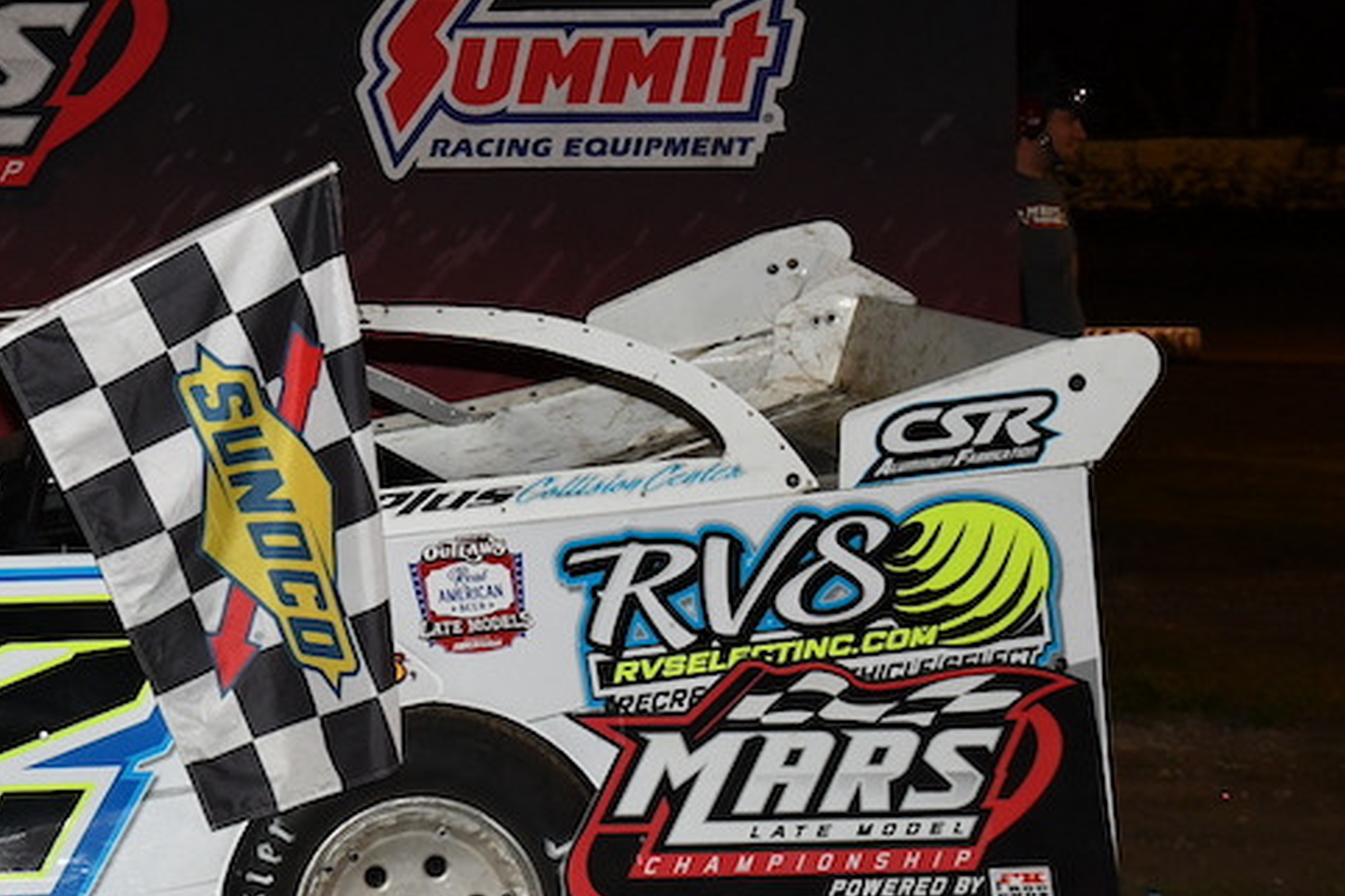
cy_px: 452
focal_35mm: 107
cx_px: -262
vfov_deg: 12.8
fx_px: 3996
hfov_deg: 18.2
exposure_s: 1/60
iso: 500
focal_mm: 29
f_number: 6.3
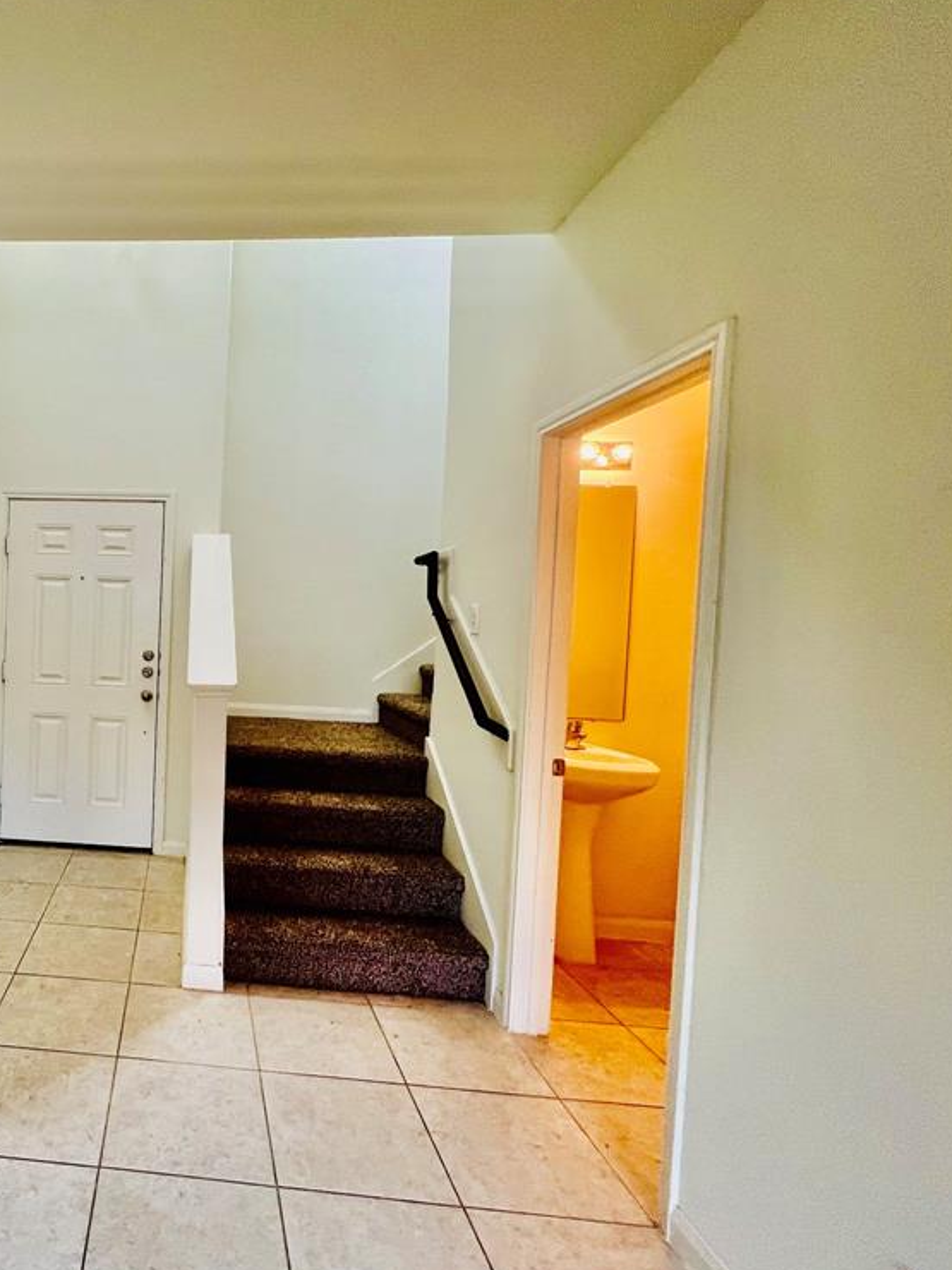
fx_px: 660
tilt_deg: -2.3
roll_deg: -1.4
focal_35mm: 18
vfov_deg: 87.8
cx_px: 125
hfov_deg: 62.1
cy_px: 635
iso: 160
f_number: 1.8
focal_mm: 1.57
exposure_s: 1/60
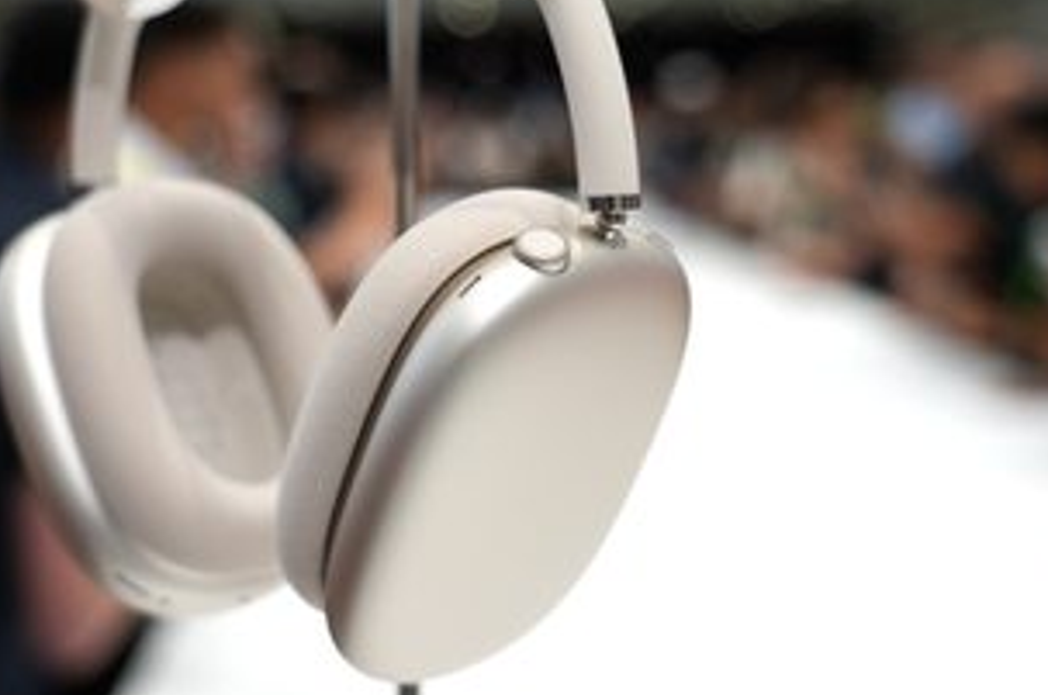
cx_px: 412
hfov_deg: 31.4
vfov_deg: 21.1
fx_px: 1860
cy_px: 256
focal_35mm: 64
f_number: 4
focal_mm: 44
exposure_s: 1/60
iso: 200
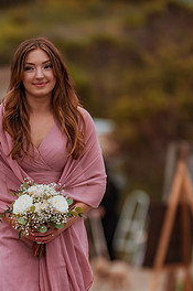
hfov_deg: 5.9
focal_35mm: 230
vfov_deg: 9.0
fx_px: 1857
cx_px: 35
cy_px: 222
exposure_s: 1/3200
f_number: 1.8
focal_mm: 135
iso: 500
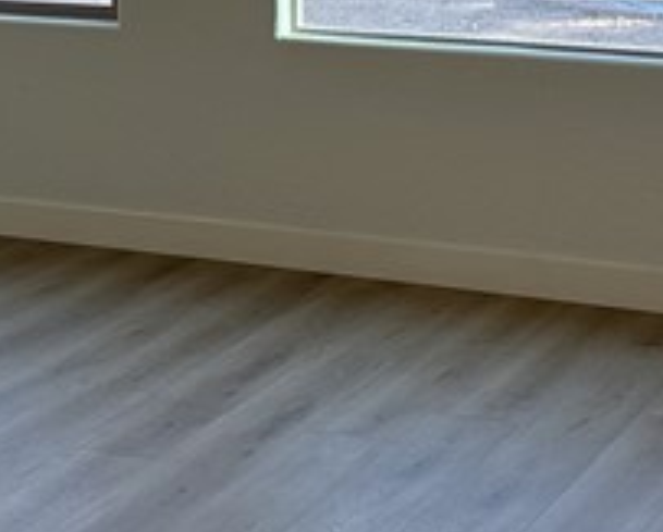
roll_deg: +0.4
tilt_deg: -1.9
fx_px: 2319
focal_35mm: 118
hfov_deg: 16.3
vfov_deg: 12.4
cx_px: 274
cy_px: -290
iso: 64
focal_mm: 6.86
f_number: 1.78
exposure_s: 1/140
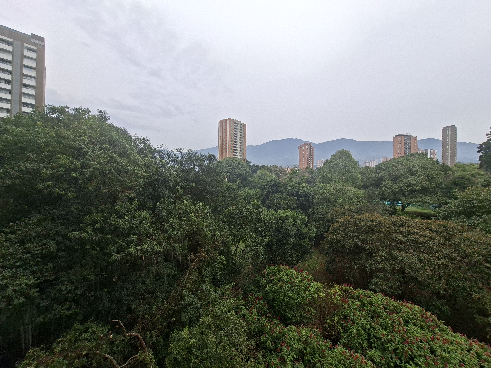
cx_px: 246
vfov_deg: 89.9
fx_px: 184
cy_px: 184
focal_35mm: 13
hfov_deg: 106.2
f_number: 2.2
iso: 40
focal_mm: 1.74
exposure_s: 1/1021
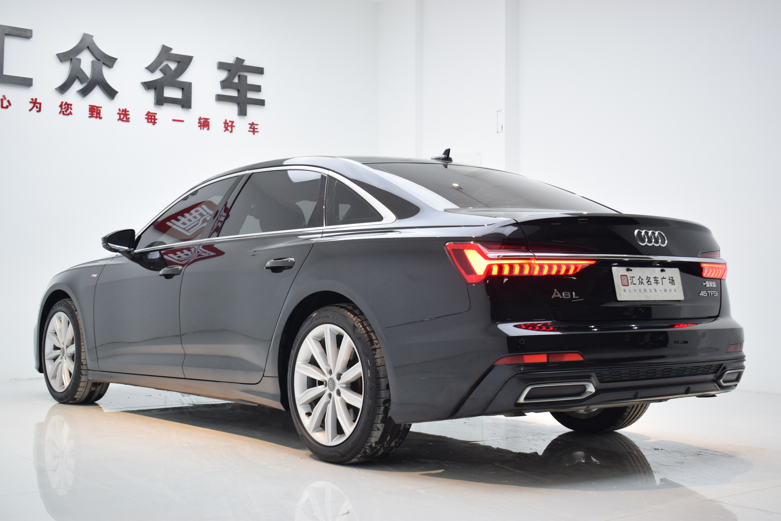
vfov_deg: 28.1
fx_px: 1042
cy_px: 260
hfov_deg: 41.1
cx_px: 390
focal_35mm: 48
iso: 1000
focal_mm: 32
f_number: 5
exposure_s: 1/125
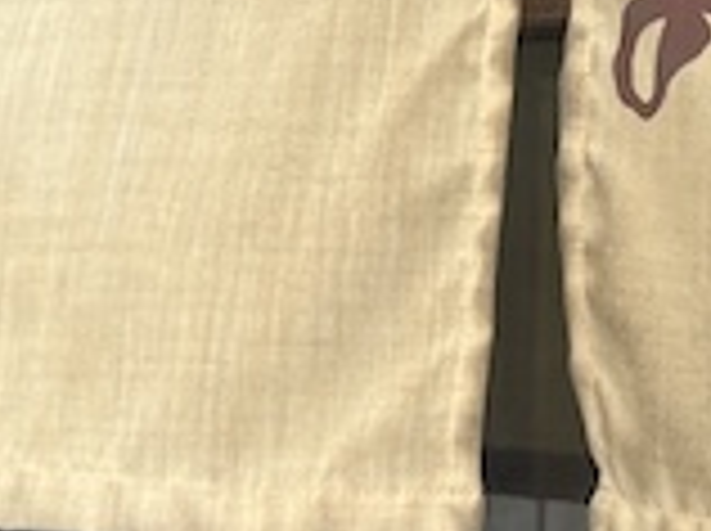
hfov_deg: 14.9
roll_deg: -1.0
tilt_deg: +12.5
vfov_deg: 10.9
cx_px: 477
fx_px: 2707
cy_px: -198
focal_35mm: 132
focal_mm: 5.1
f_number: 1.6
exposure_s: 1/443
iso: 50
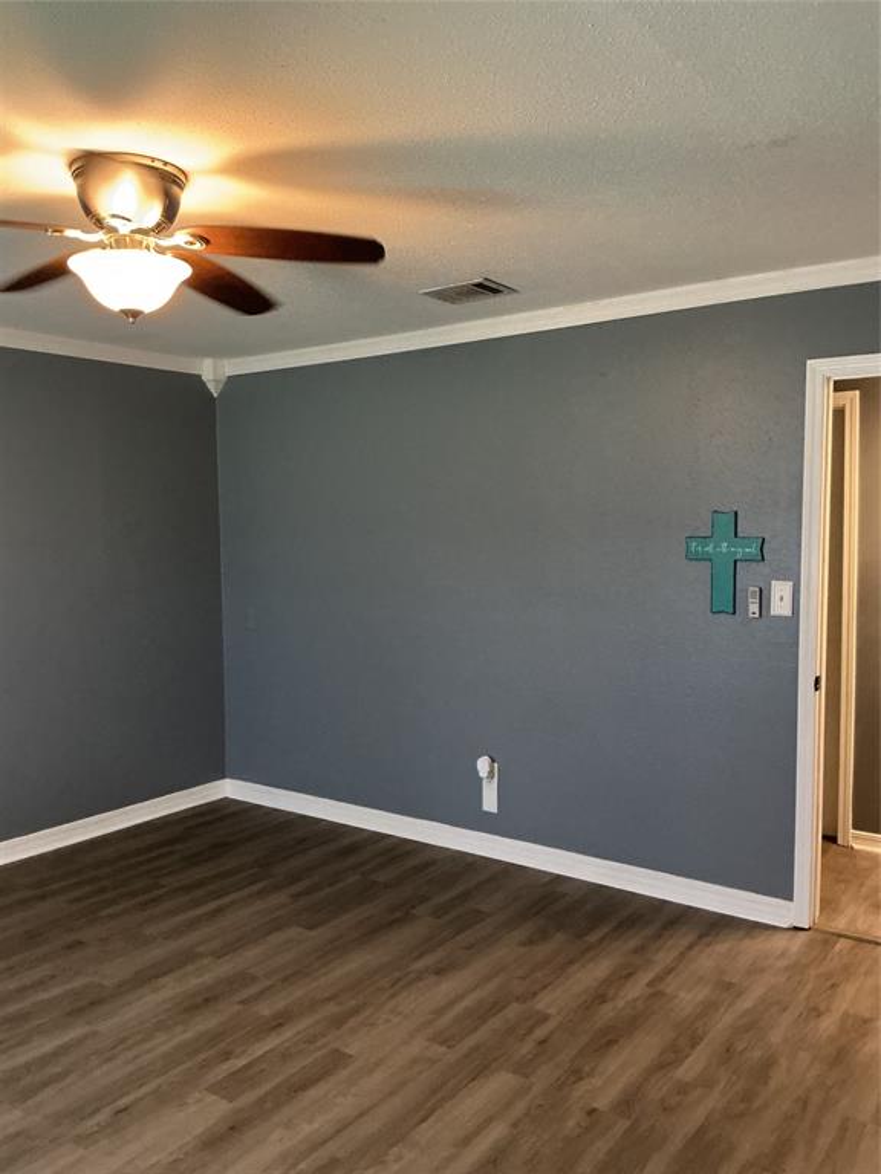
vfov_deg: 61.7
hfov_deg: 48.2
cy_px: 587
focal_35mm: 29
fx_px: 984
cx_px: 440
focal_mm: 3
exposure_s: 1/60
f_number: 1.8
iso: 250
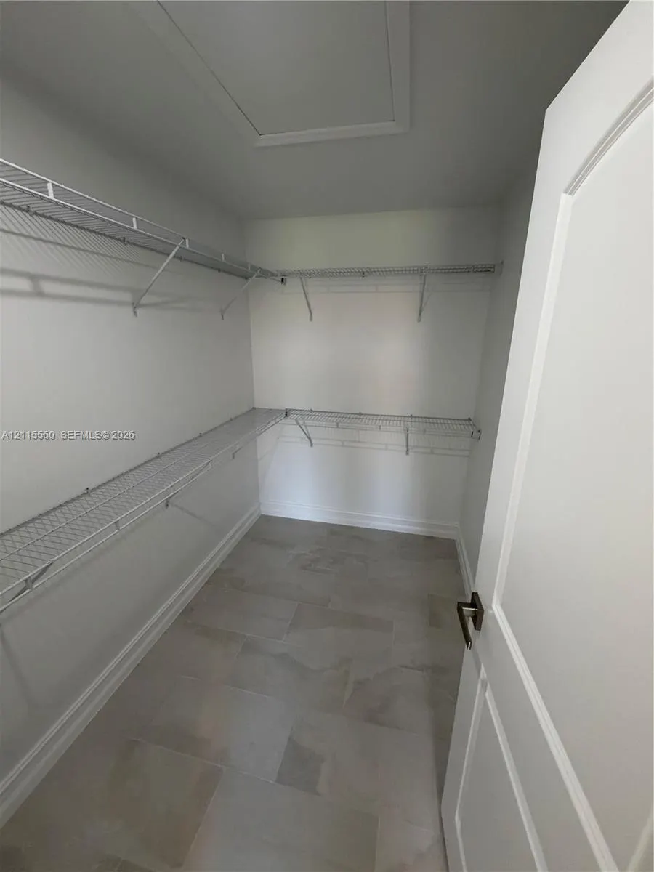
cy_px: 436
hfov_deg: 85.7
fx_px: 353
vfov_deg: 102.1
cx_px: 327
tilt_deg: -17.0
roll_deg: -0.8
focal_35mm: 14
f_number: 2.2
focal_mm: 2.22
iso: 320
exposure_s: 1/120
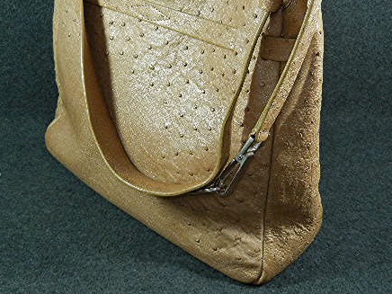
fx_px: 498
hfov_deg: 42.9
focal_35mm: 44
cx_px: 195
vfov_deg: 32.7
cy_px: 105
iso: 273
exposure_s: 1/30.6
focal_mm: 5.4
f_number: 3.5
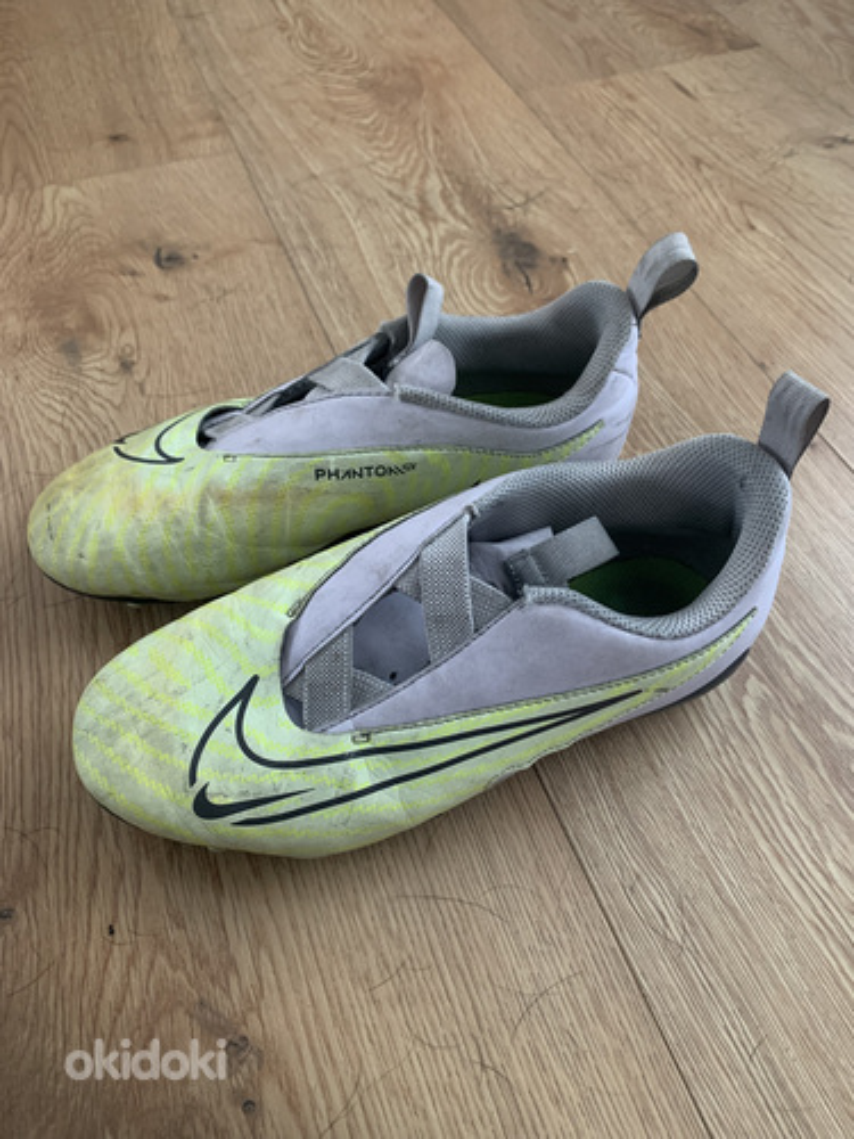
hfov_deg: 53.1
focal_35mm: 26
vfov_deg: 67.3
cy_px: 570
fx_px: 855
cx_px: 427
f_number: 1.8
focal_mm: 4.25
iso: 400
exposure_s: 1/60
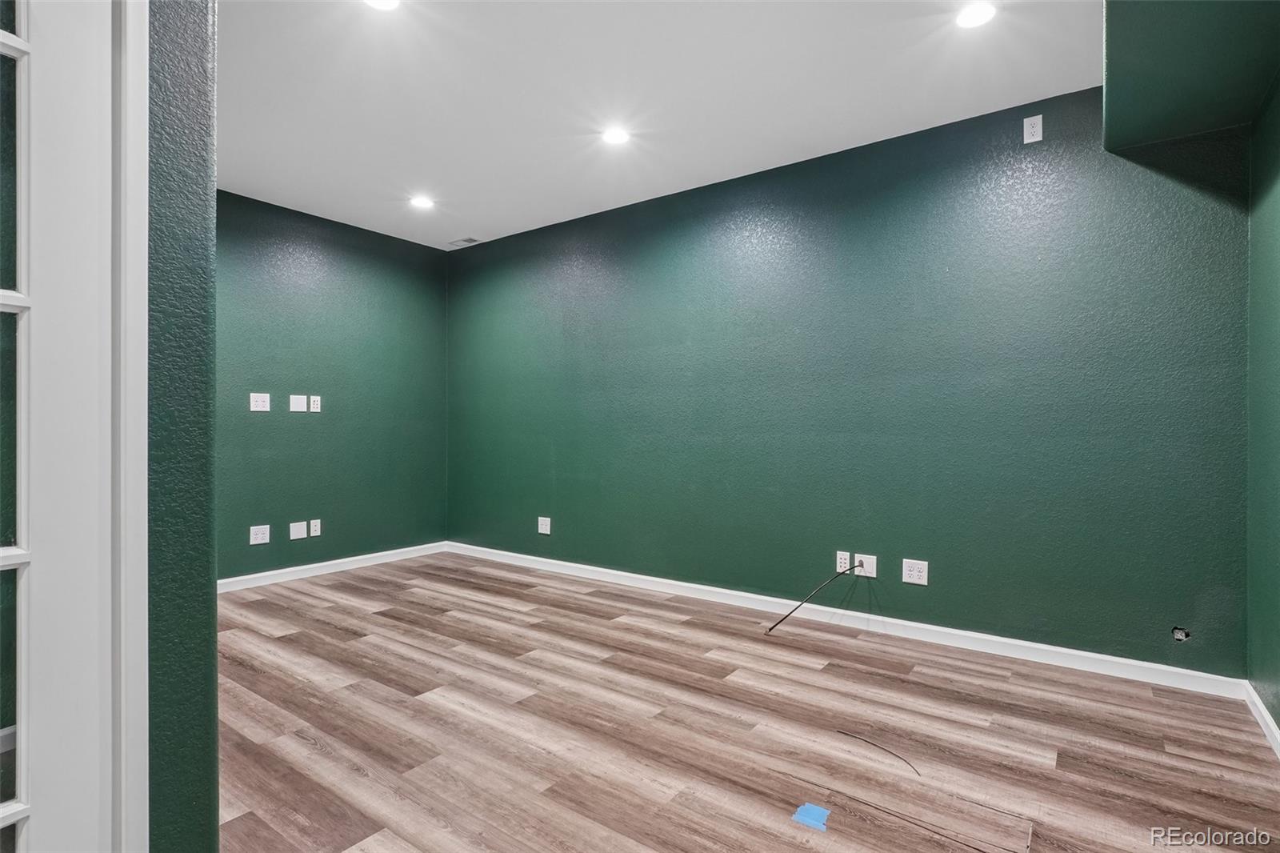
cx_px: 640
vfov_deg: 72.0
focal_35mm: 16
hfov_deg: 95.0
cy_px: 426
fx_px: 587
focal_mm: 11
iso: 500
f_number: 8
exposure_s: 1/6
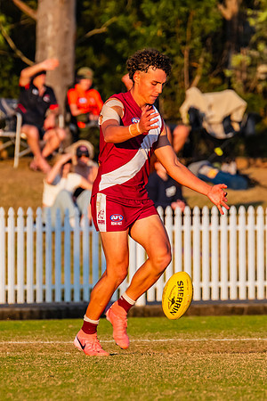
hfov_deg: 1.7
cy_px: 186
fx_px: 8835
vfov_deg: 2.6
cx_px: 124
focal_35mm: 794
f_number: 9
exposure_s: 1/1000
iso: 800
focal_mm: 420
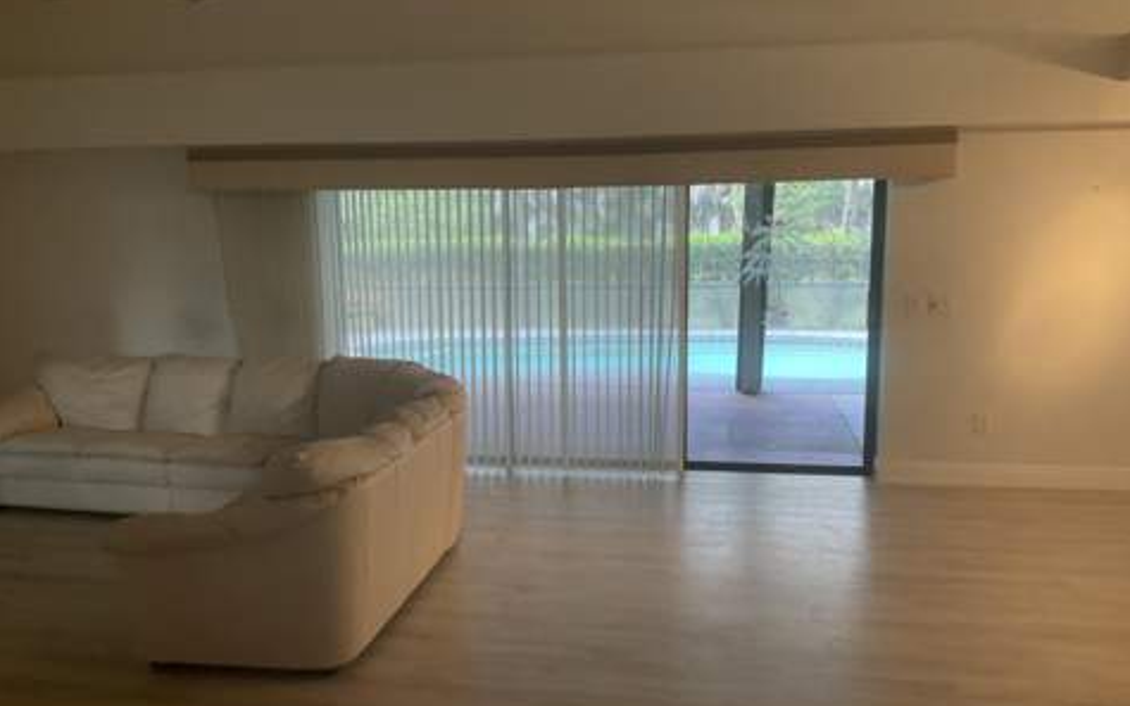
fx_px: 955
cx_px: 566
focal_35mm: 31
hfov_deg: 61.2
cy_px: 365
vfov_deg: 40.6
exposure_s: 1/60
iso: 125
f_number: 1.8
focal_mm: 3
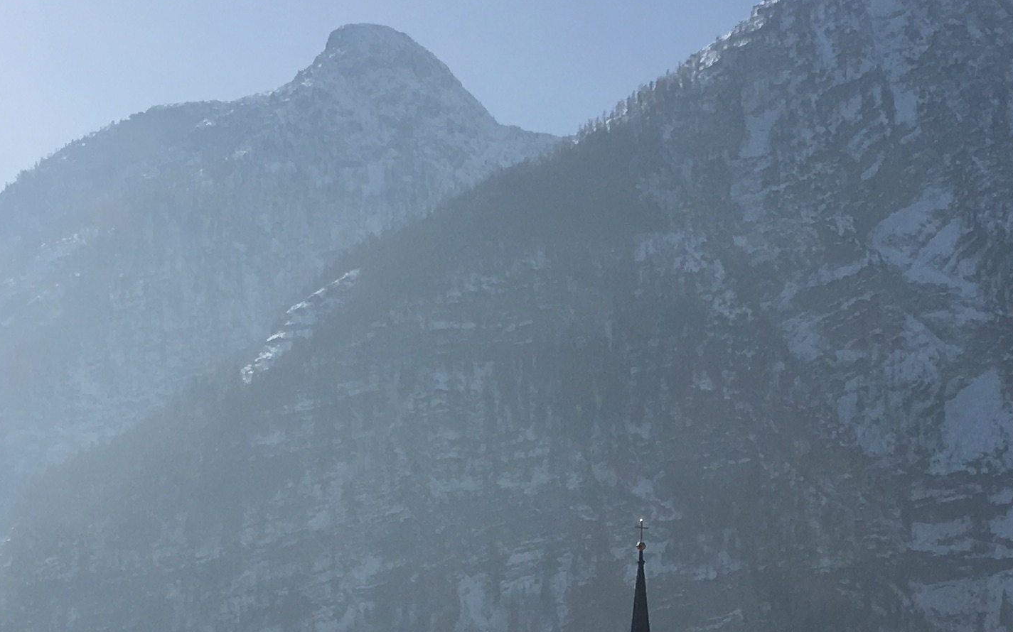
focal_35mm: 87
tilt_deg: +8.4
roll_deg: +0.1
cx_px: 766
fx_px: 2401
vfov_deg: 14.6
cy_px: 741
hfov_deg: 23.6
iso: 25
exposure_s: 1/3846
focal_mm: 4.15
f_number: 2.2
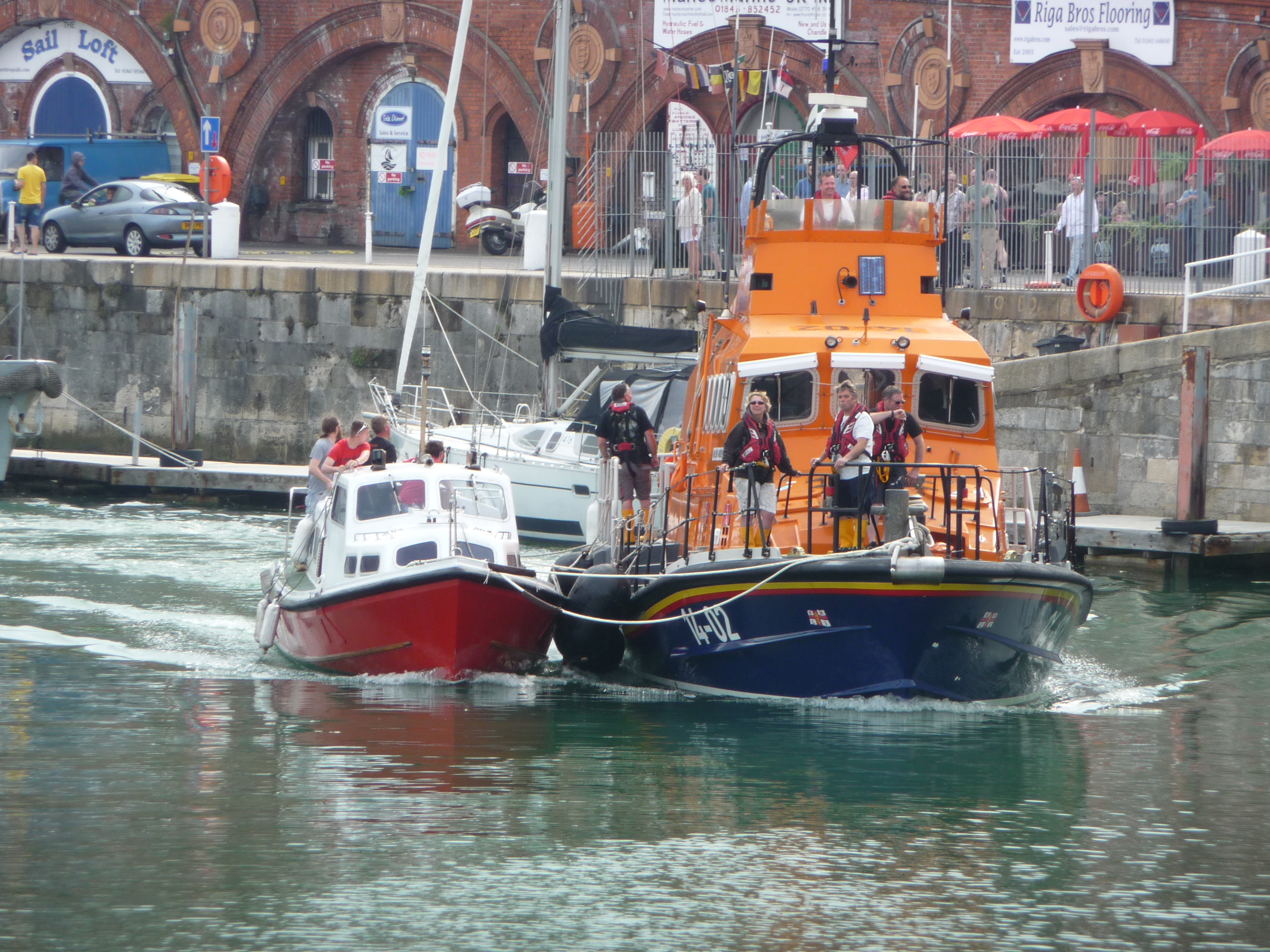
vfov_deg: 5.6
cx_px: 635
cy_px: 476
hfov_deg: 7.5
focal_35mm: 264
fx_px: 9686
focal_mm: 45.4
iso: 100
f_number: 4.9
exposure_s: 1/160
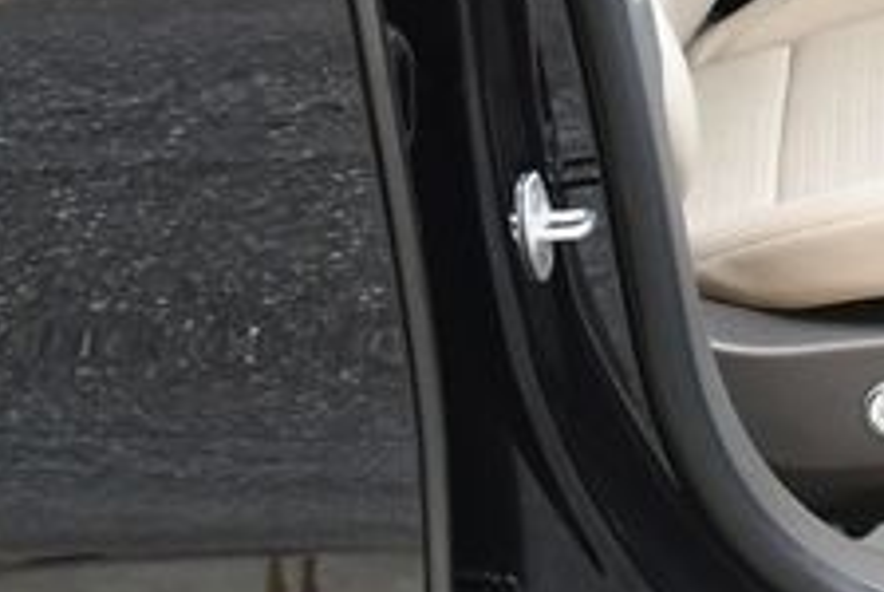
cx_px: 1085
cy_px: -193
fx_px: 2533
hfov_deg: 18.7
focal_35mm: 103
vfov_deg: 12.9
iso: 640
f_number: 3.5
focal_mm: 18
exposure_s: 1/250
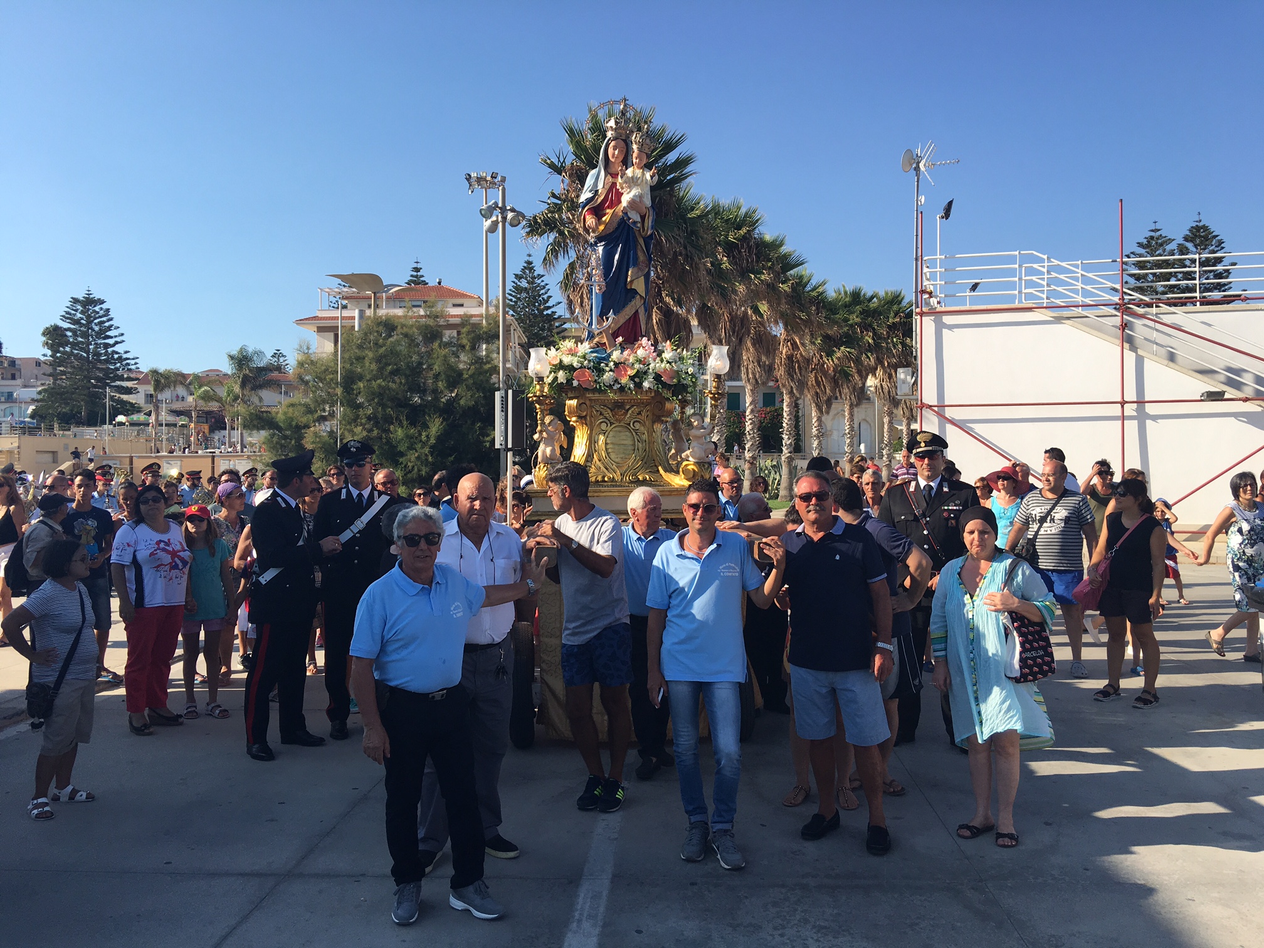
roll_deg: -0.6
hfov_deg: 61.7
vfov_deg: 48.2
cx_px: 632
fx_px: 1059
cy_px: 474
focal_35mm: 29
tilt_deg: +0.7
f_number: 2.2
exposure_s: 1/1166
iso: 25
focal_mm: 4.15
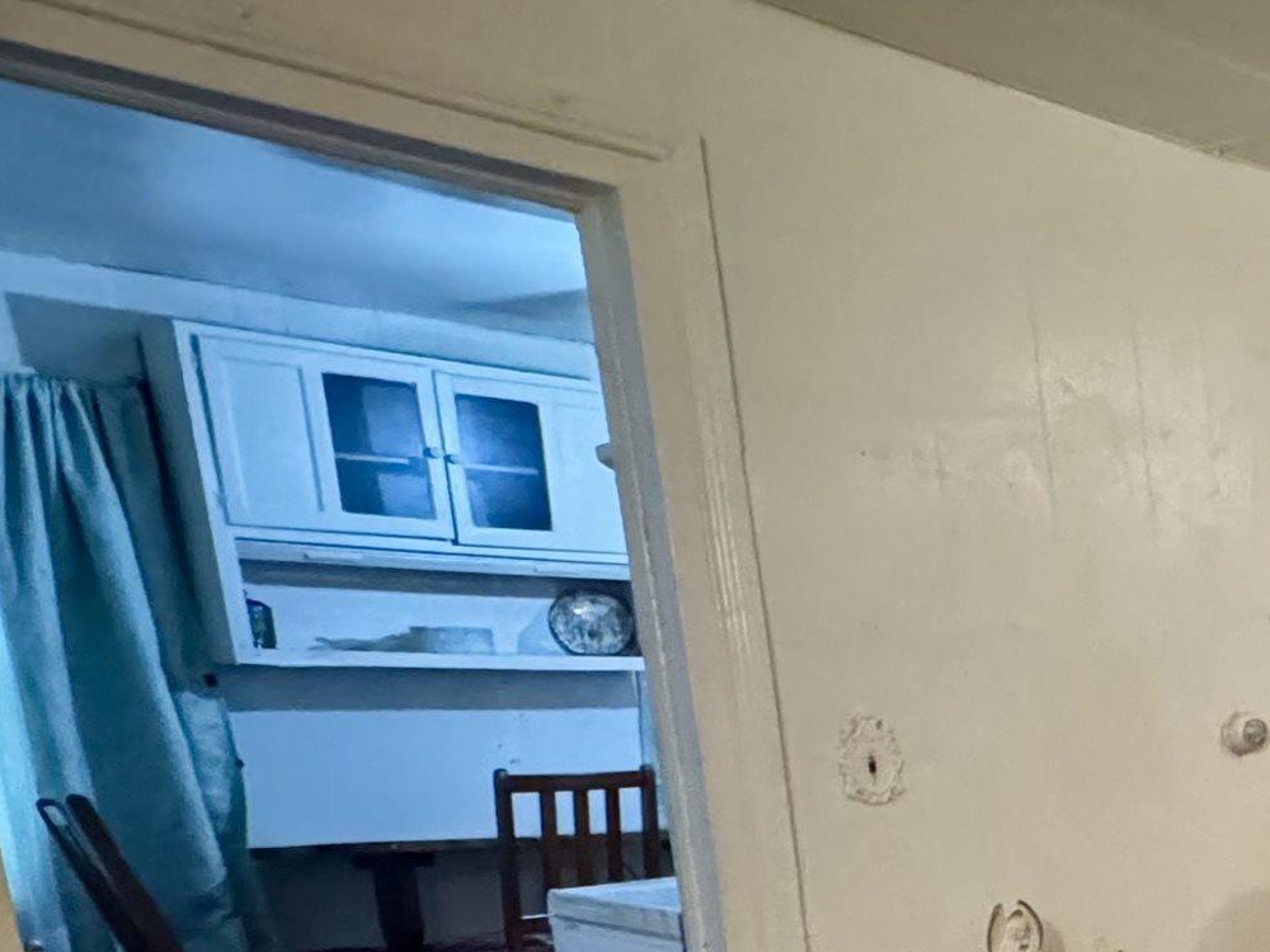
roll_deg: -0.2
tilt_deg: -9.2
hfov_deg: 27.8
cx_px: 1943
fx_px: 1578
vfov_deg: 31.1
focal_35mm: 43
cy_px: 953
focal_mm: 2.22
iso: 1250
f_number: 2.2
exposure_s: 1/40
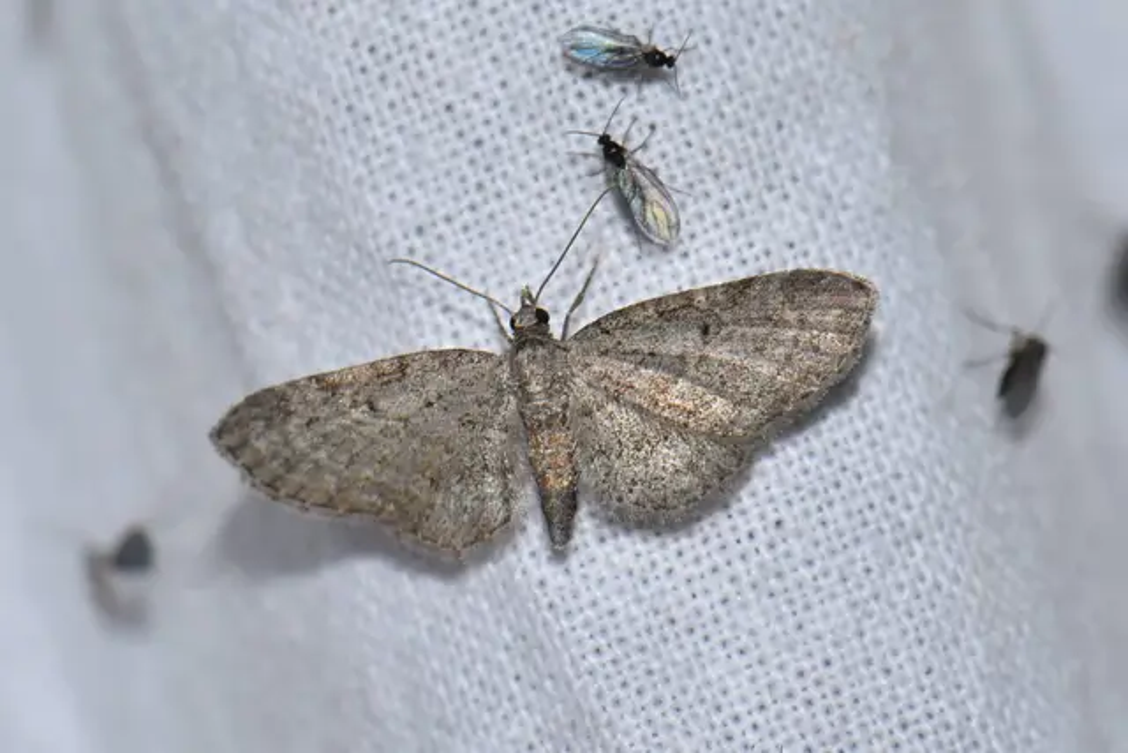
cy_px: 376
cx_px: 564
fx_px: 3291
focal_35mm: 105
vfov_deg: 13.0
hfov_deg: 19.5
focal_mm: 105
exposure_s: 1/200
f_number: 16
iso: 500
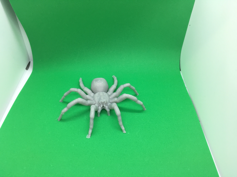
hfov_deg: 61.7
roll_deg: -3.2
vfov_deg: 48.2
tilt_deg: -41.5
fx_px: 199
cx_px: 118
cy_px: 88
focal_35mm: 29
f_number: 2.2
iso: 40
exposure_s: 1/120
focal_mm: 4.15
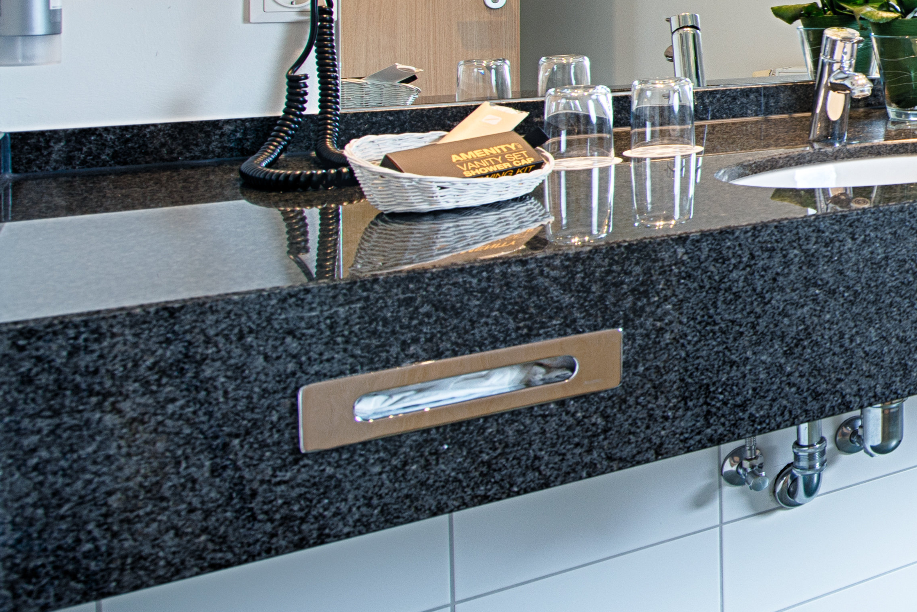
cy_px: 8
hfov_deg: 28.7
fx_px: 1147
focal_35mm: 45
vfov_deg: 28.2
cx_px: 1363
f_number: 8
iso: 100
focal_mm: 14
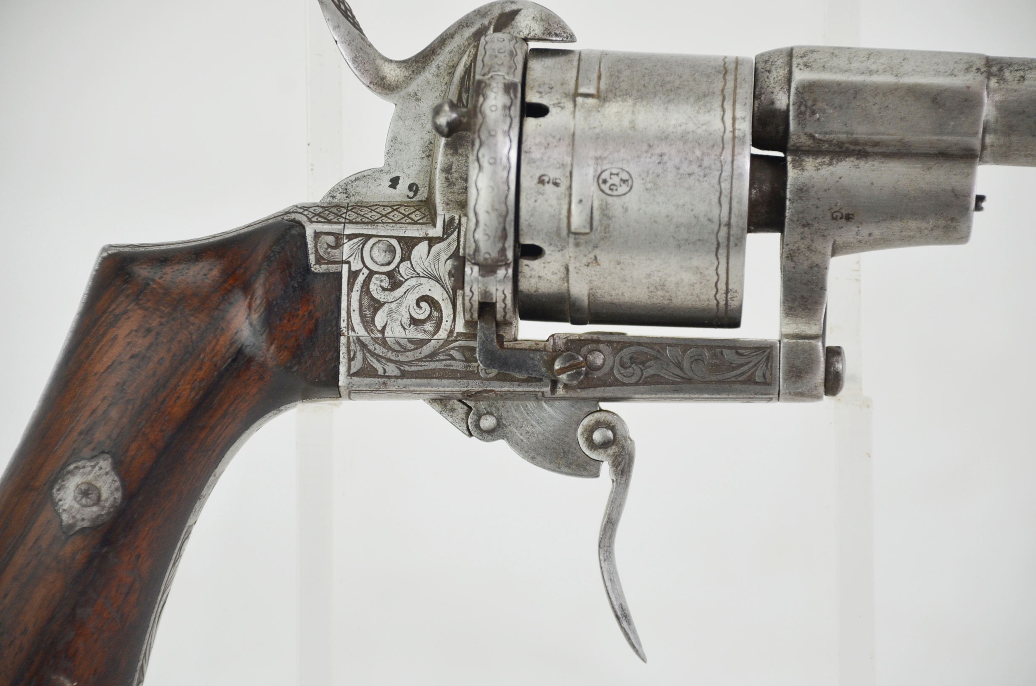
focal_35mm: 202
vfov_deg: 6.8
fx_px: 5815
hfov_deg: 10.2
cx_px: 518
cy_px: 343
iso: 640
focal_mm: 135
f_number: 5.6
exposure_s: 1/250
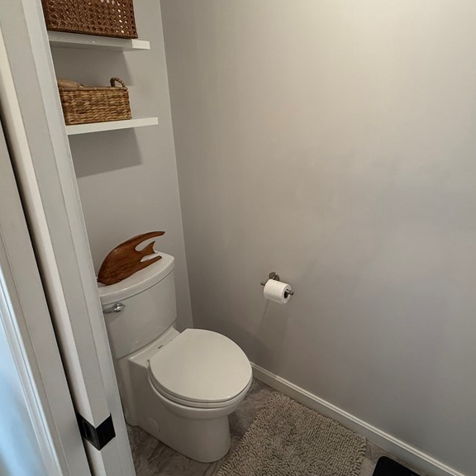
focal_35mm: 22
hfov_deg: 68.9
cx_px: 287
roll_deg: +0.1
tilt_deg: -17.6
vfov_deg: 69.0
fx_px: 342
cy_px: 192
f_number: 2.2
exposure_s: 1/120
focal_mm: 2.22
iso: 250
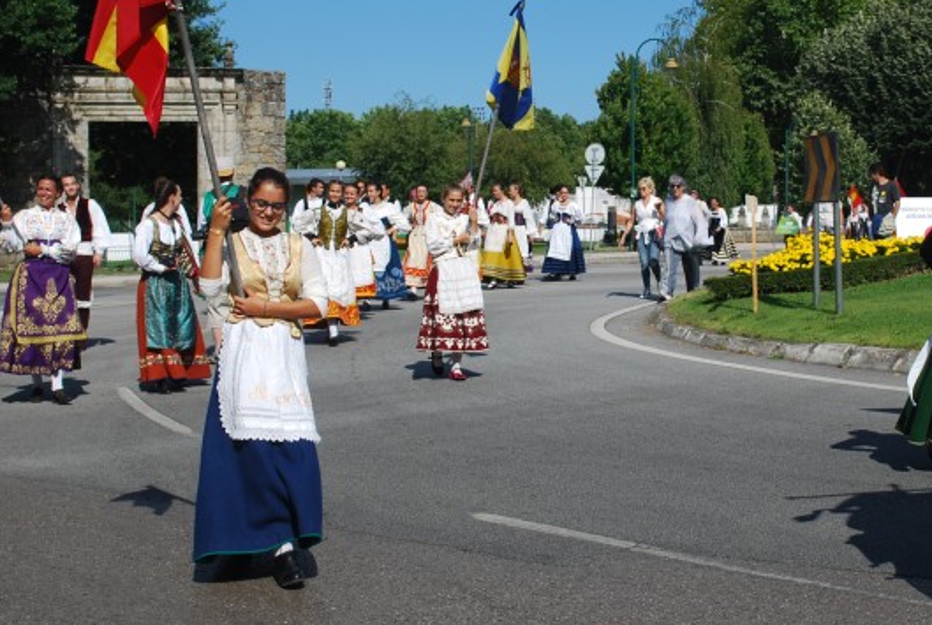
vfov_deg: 20.7
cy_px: 232
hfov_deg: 30.5
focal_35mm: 66
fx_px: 1706
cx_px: 573
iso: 100
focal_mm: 29
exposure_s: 1/250
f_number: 8
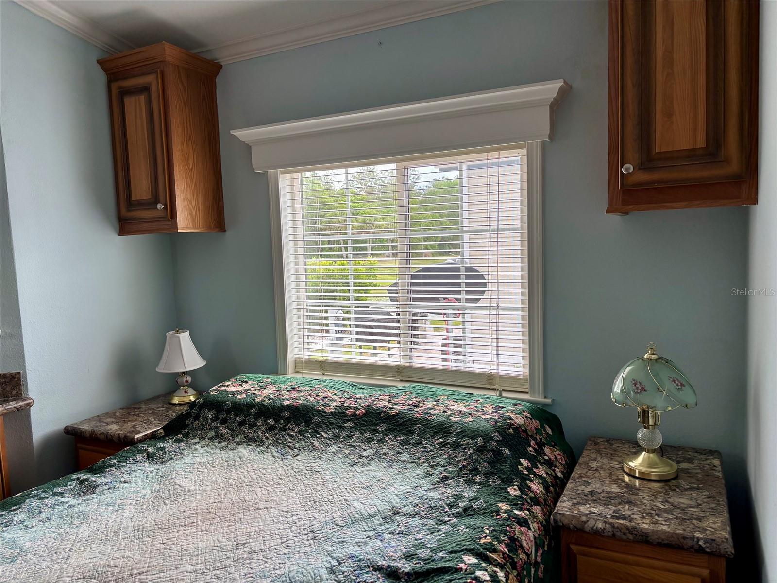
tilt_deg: -4.7
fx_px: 584
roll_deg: +1.7
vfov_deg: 53.1
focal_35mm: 26
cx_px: 388
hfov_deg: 67.3
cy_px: 292
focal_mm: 5.96
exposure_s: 1/121
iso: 32
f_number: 1.6
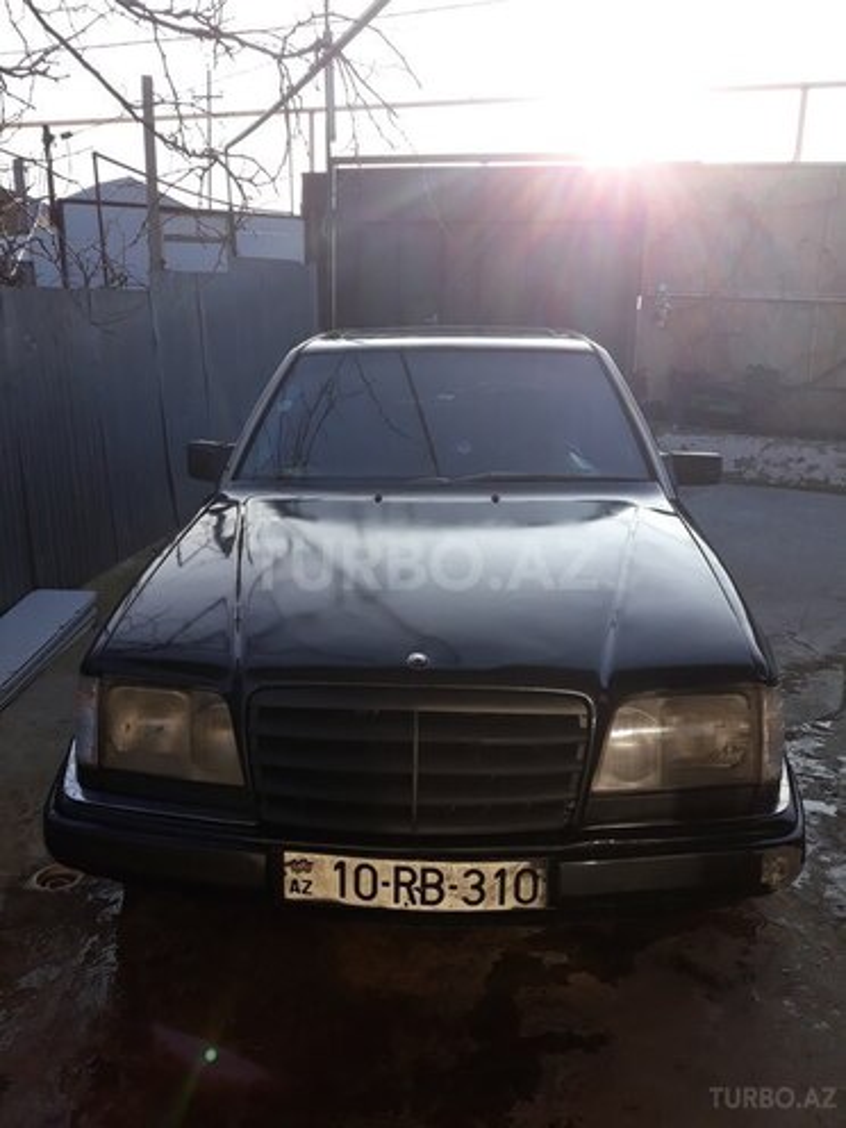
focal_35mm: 27
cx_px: 423
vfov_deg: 65.3
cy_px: 564
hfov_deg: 51.4
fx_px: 880
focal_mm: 3.71
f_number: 1.7
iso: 40
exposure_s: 1/997
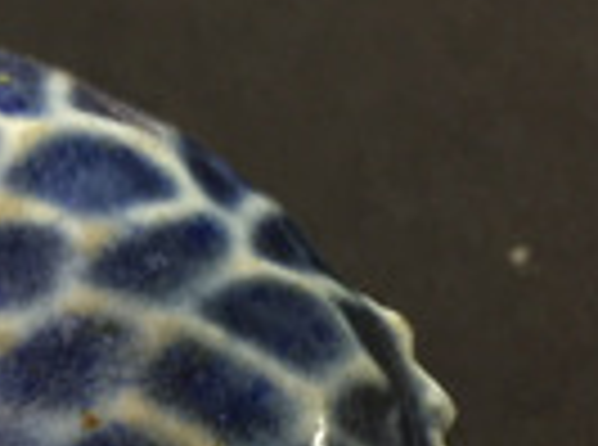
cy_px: 577
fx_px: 1809
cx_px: -180
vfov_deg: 13.5
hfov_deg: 17.6
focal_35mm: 105
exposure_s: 1/17
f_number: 2.2
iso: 160
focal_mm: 4.15
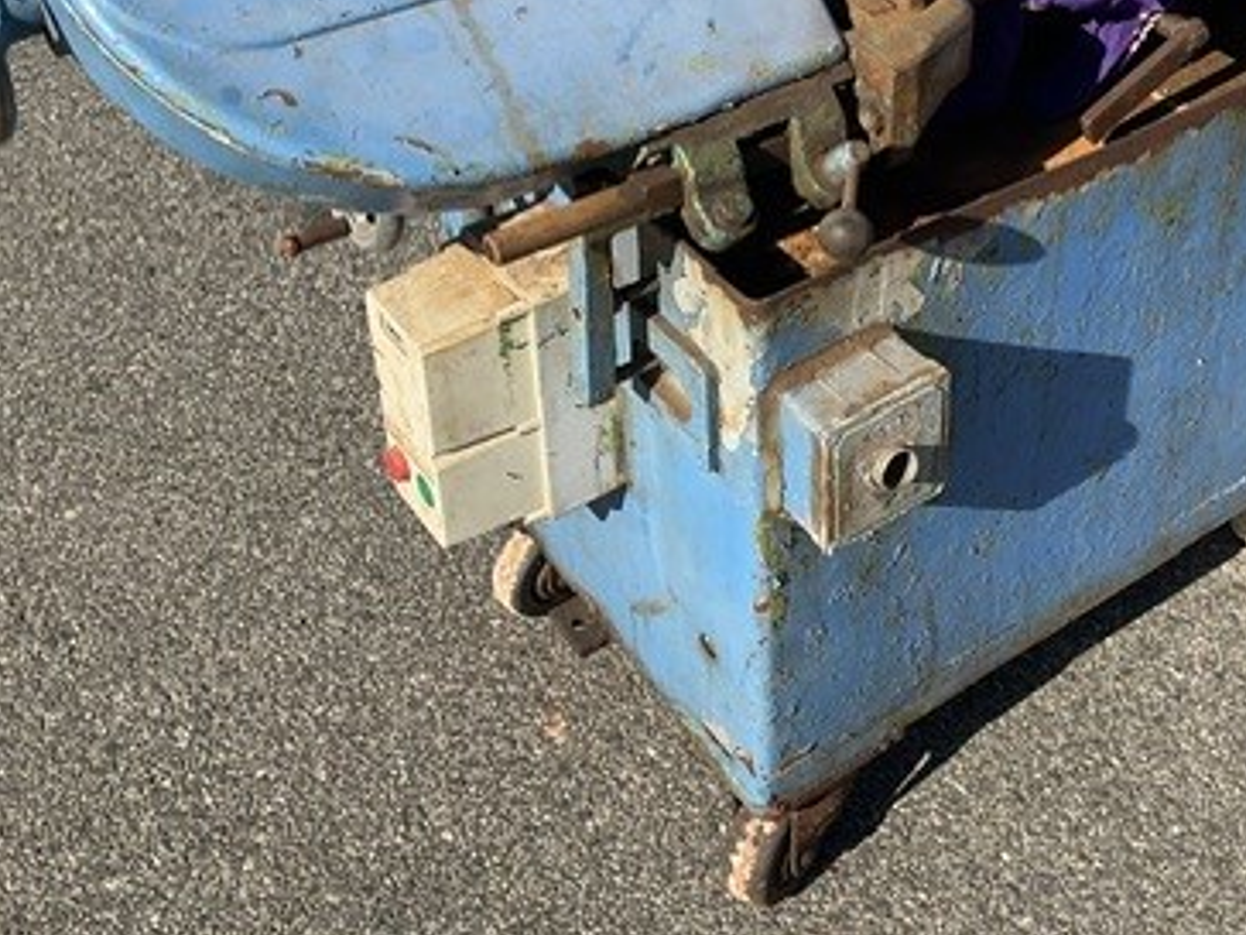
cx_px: 856
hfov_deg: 37.0
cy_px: 134
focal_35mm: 51
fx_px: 1836
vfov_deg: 27.7
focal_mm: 3
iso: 16
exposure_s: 1/1377
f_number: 1.8
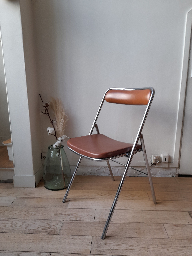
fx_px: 185
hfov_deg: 54.9
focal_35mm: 25
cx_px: 96
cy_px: 128
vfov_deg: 69.4
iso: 100
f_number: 2
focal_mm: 4.6
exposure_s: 1/50
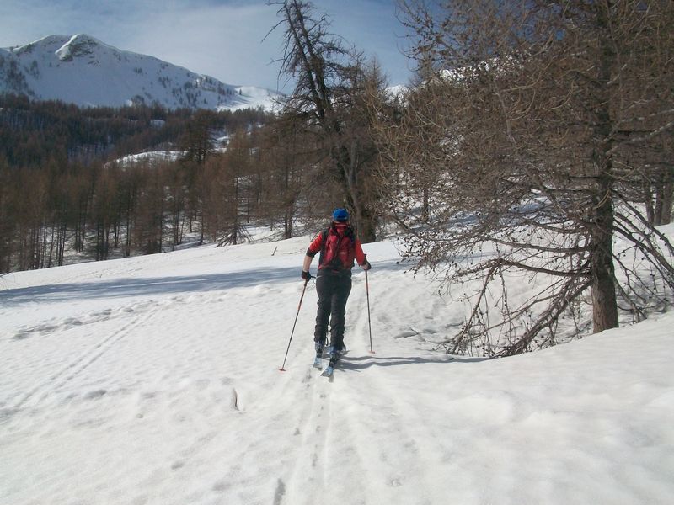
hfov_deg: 54.0
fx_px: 662
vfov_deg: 41.8
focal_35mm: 34
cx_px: 337
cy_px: 252
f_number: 5.5
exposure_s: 1/1250
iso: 80
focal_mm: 5.7
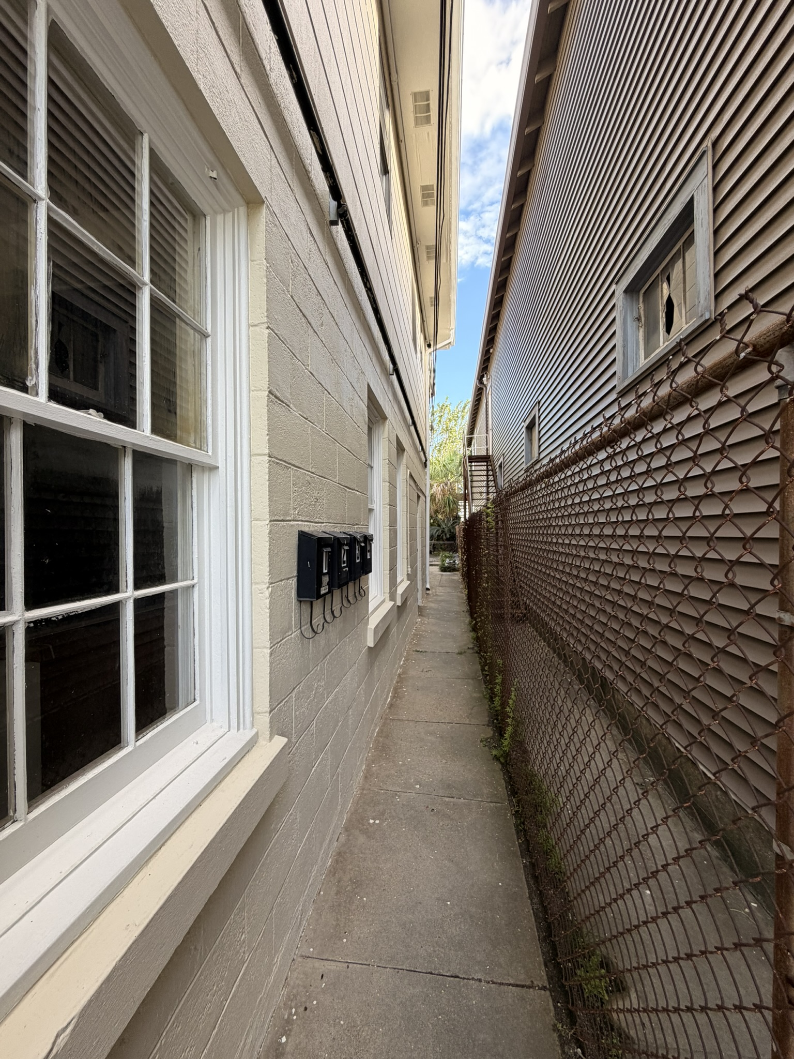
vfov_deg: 102.1
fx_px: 428
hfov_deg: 85.7
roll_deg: -0.2
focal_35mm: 14
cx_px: 397
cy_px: 530
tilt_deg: +0.3
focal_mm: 2.22
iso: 64
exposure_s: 1/121
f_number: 2.2
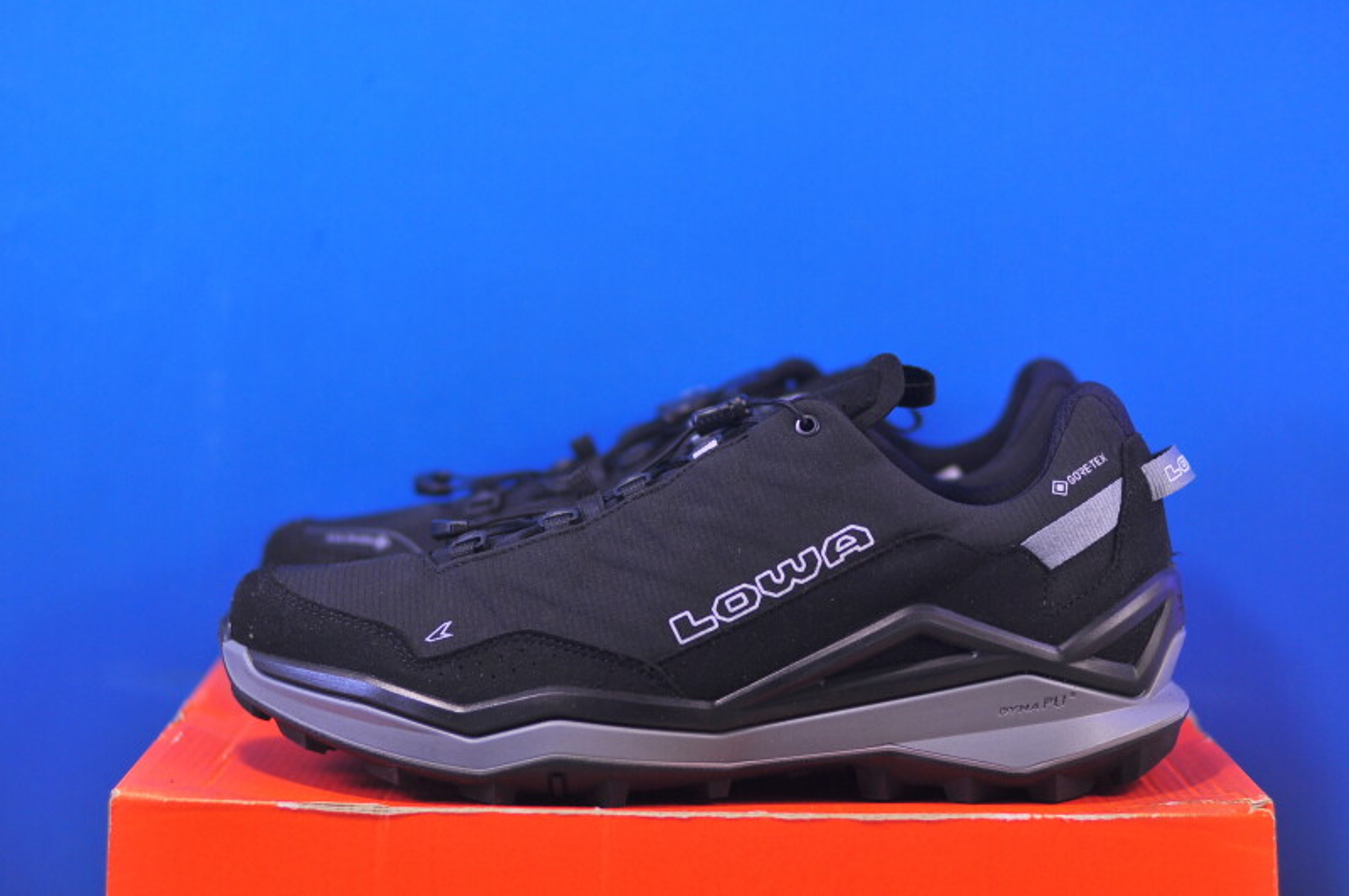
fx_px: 2806
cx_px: 674
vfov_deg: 18.1
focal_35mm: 75
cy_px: 448
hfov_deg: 27.0
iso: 250
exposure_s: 1/320
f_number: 2.2
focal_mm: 50
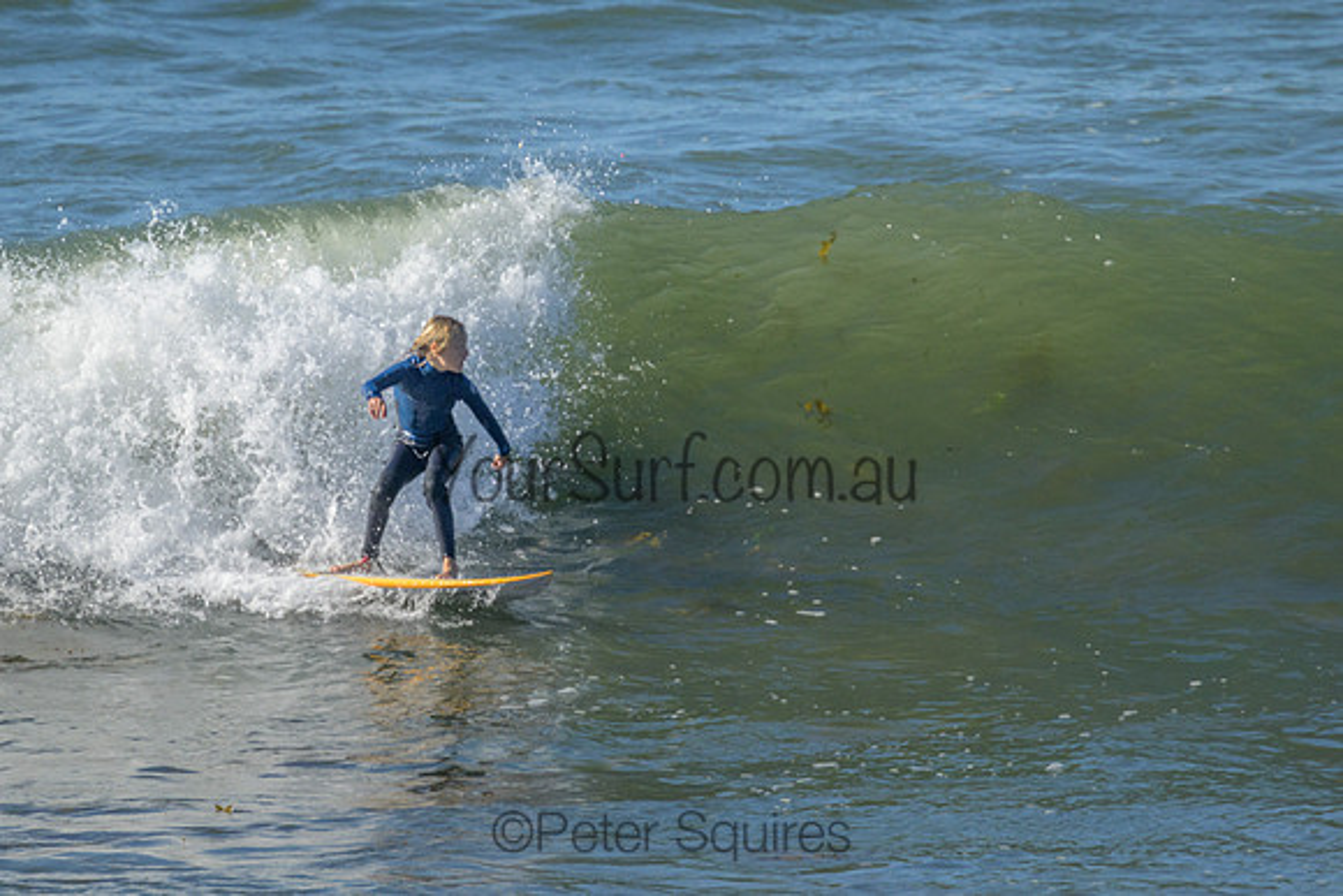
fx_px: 37094
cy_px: 369
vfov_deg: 1.4
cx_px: 626
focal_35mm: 994
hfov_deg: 2.1
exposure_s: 1/2000
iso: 640
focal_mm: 800
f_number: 11
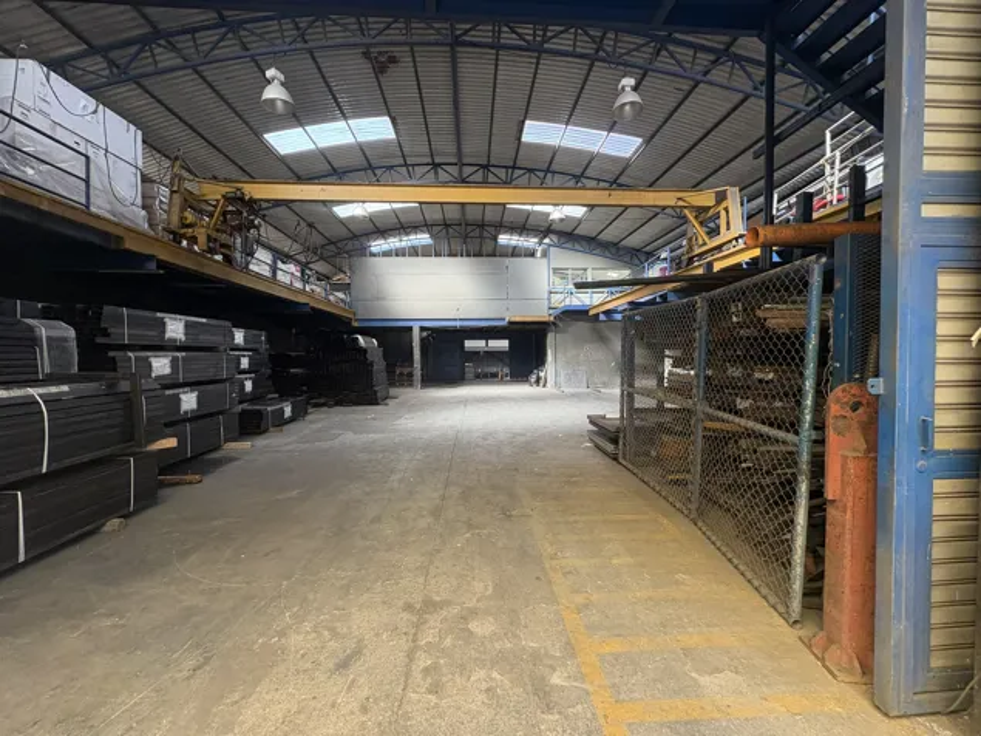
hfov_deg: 102.1
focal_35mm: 14
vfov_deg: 85.7
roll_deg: +0.5
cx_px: 490
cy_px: 368
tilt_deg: -0.3
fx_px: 397
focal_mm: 2.22
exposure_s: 1/84
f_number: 2.2
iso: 250
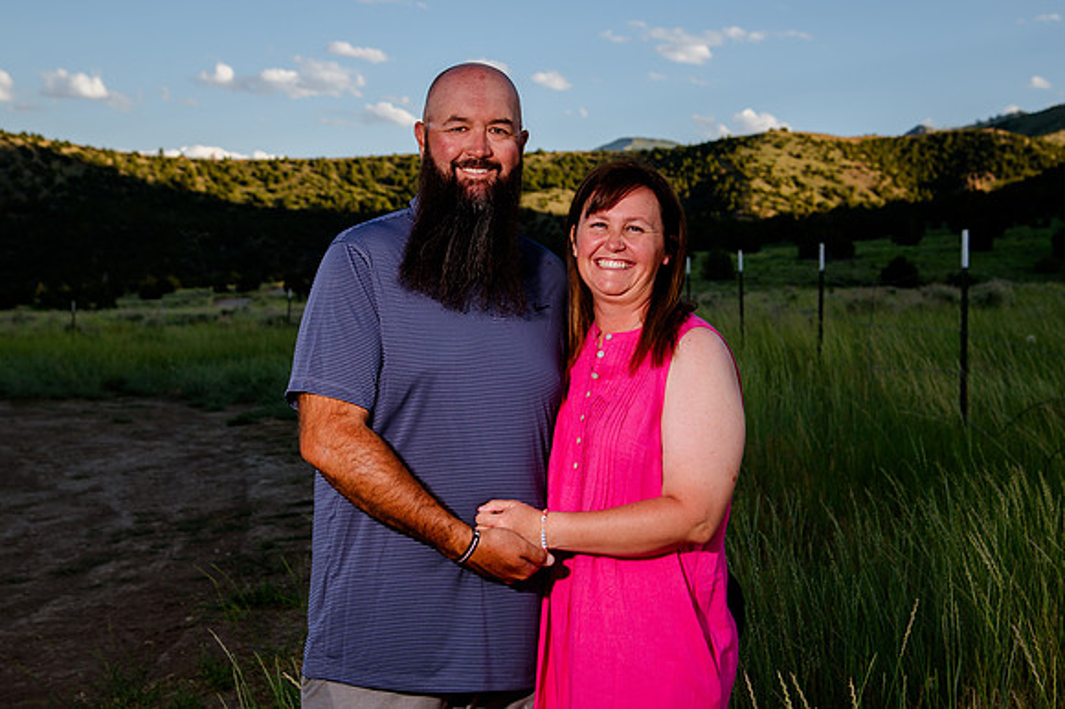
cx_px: 520
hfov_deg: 32.3
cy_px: 324
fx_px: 1839
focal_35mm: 62
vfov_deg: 21.8
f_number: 6.3
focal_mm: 52
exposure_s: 1/320
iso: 160
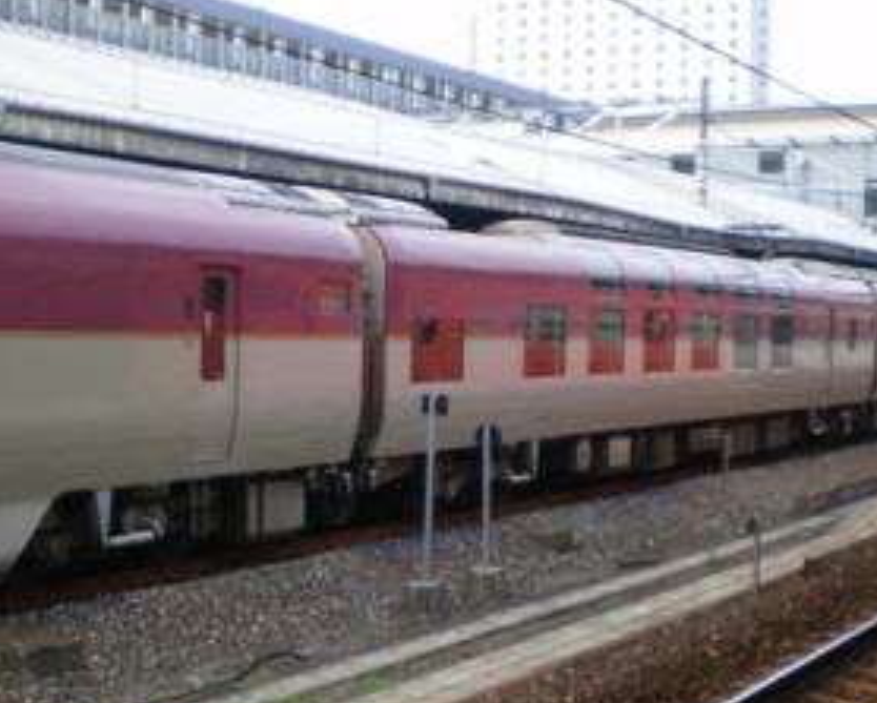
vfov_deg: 25.4
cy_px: 419
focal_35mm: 60
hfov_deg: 31.3
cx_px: 353
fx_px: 1559
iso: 80
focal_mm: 6.3
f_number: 3.1
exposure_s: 1/200
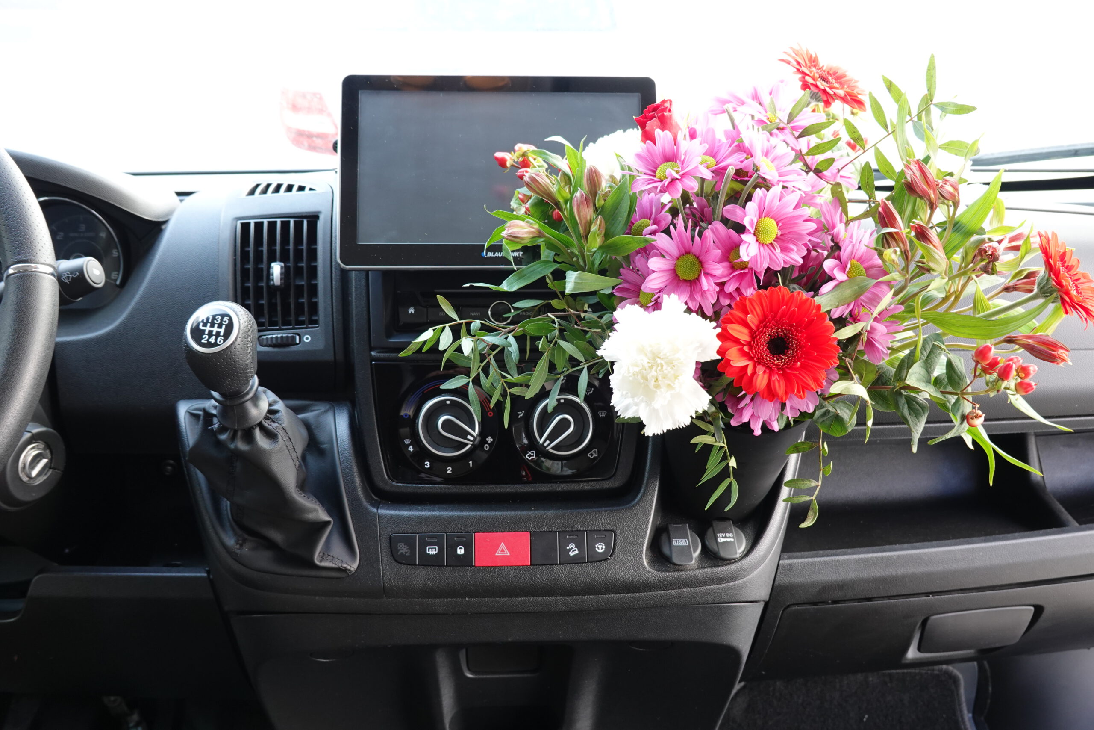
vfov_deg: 33.4
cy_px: 365
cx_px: 547
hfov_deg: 48.5
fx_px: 1216
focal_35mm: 40
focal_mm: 14.69
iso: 320
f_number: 3.5
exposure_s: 1/40
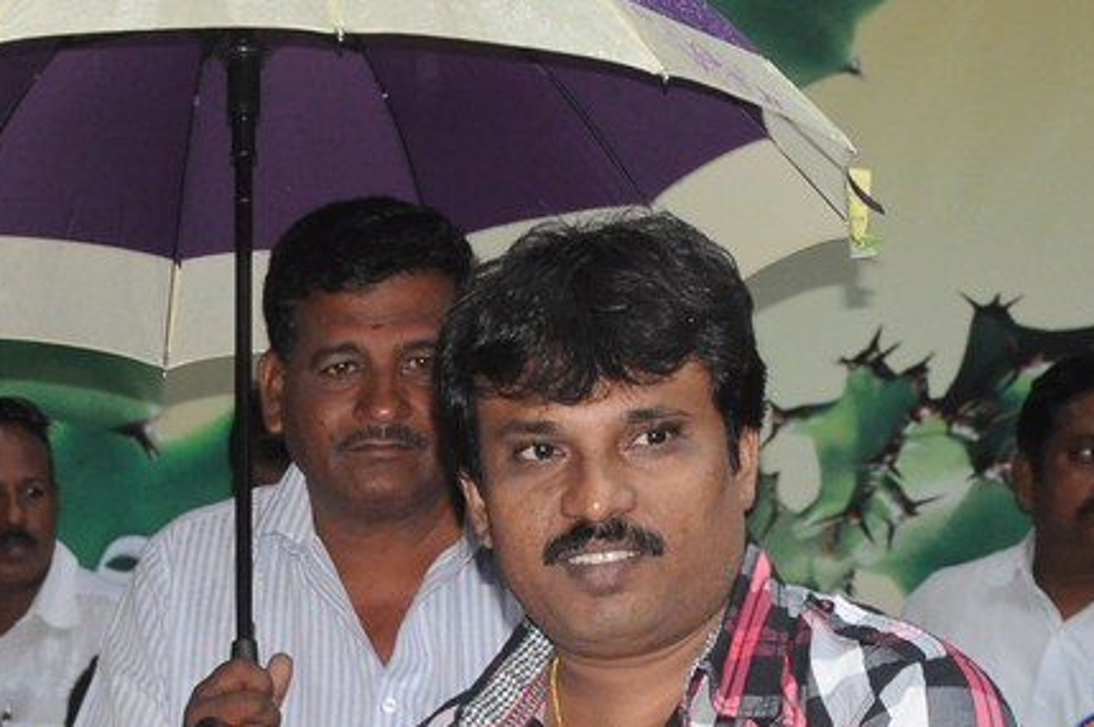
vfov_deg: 7.3
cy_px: 847
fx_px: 5646
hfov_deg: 10.9
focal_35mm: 186
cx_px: -138
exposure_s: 1/125
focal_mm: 52
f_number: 11
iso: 1250
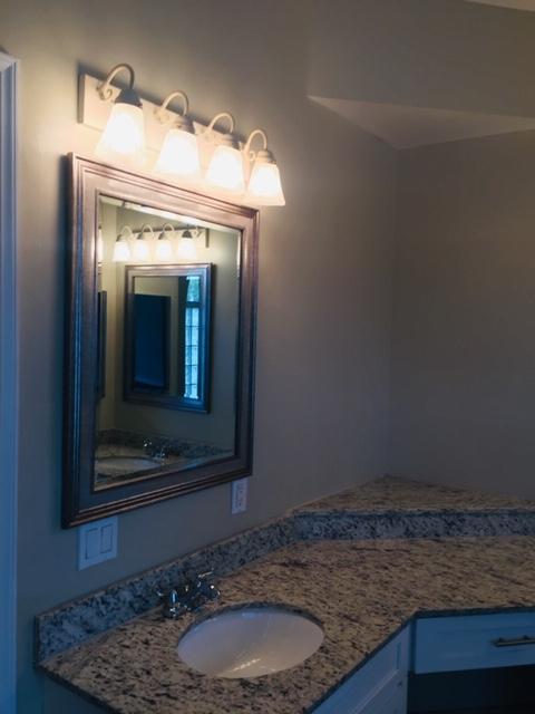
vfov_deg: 61.7
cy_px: 357
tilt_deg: +2.6
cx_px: 268
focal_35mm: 29
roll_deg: -3.0
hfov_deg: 48.2
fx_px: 598
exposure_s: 1/60
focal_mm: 4.15
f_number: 2.2
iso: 32
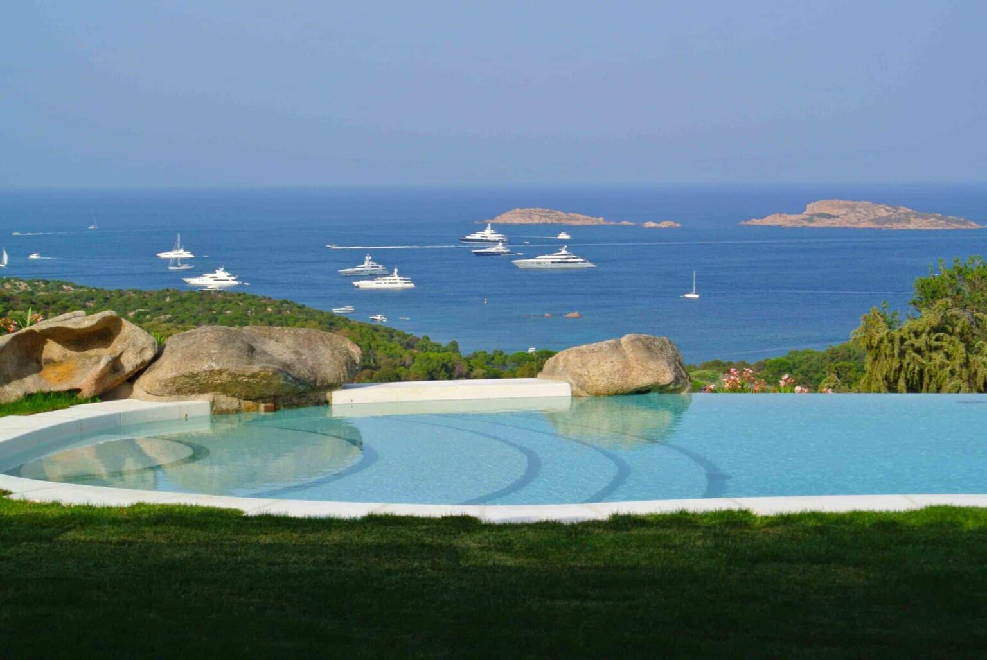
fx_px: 2223
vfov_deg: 16.9
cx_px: 494
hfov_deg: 25.0
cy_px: 330
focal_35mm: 81
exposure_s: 1/500
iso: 100
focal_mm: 30
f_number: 5.6
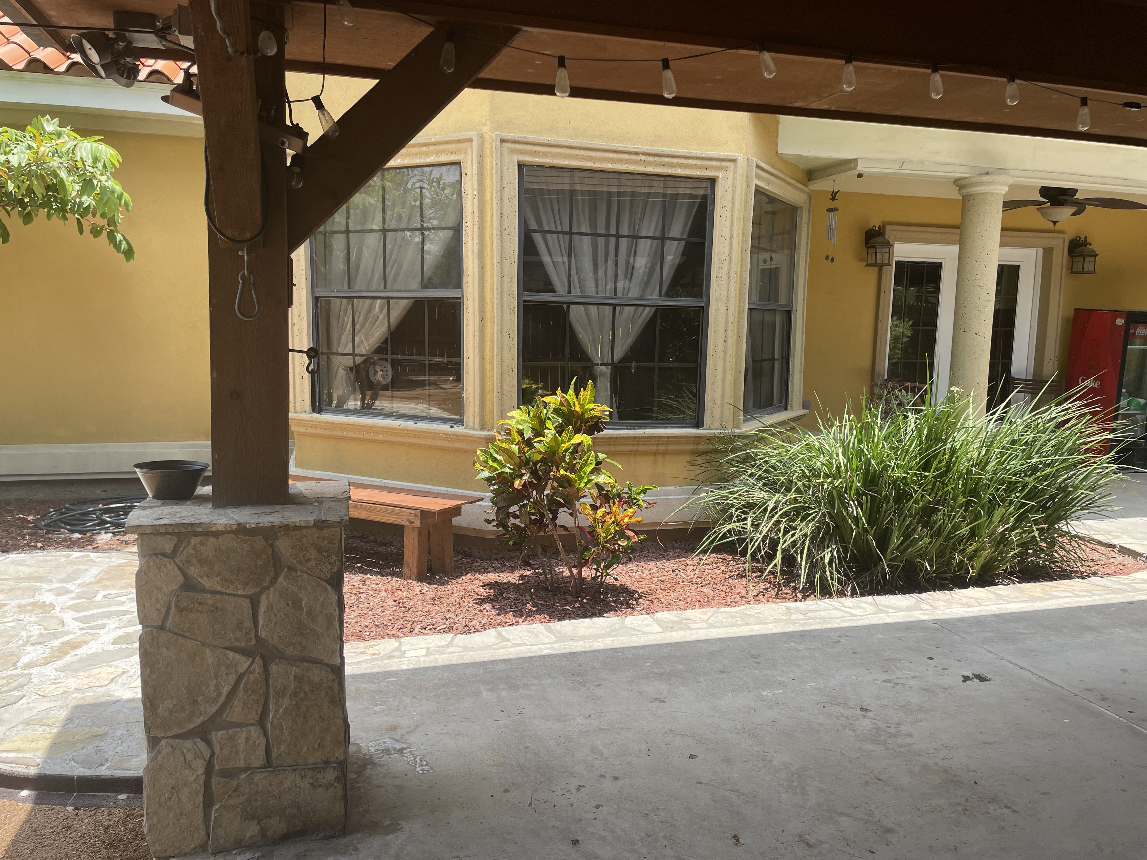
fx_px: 862
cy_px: 430
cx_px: 574
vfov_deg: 53.1
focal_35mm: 26
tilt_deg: -6.0
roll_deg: -0.6
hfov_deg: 67.3
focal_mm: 4.2
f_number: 1.6
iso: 32
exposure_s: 1/1072
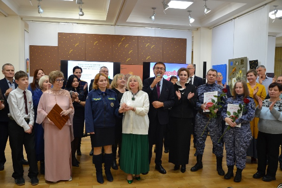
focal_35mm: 32
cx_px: 141
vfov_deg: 41.7
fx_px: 247
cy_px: 94
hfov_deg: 59.5
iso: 400
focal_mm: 21
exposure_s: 1/30
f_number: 3.8
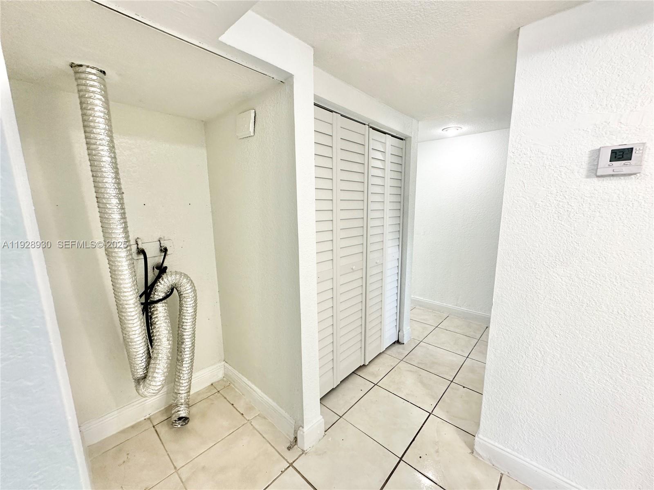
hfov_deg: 102.1
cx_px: 327
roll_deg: +0.6
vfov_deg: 85.7
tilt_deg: -9.7
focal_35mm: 14
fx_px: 265
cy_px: 245
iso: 200
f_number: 2.2
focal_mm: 2.22
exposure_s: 1/120
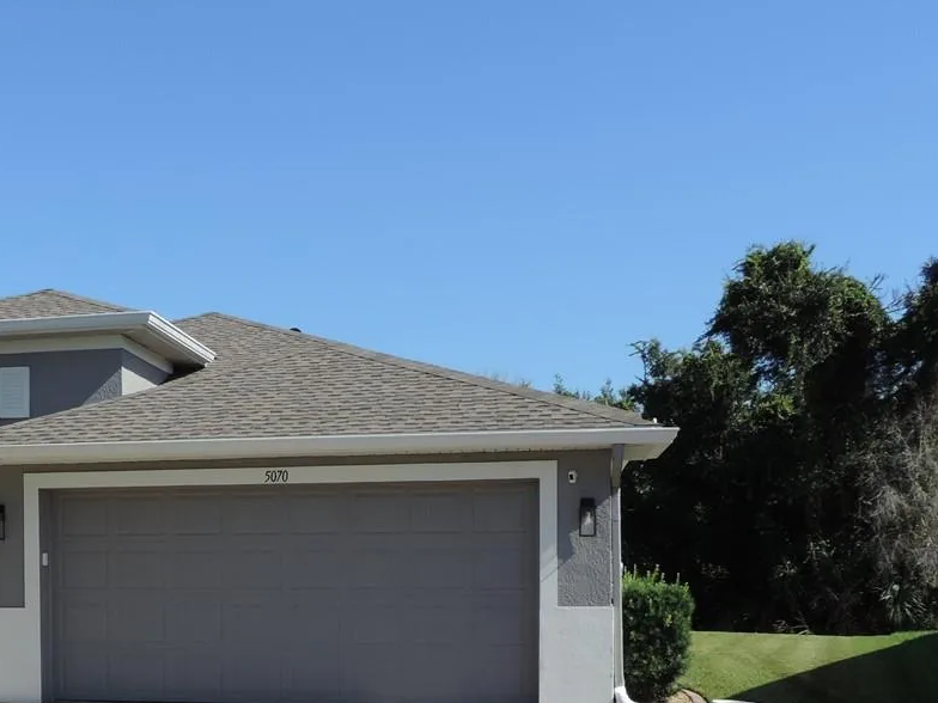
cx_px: 232
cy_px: 630
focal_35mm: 49
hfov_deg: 37.9
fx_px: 1328
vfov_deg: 28.5
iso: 80
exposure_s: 1/1000
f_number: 3
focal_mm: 4.3
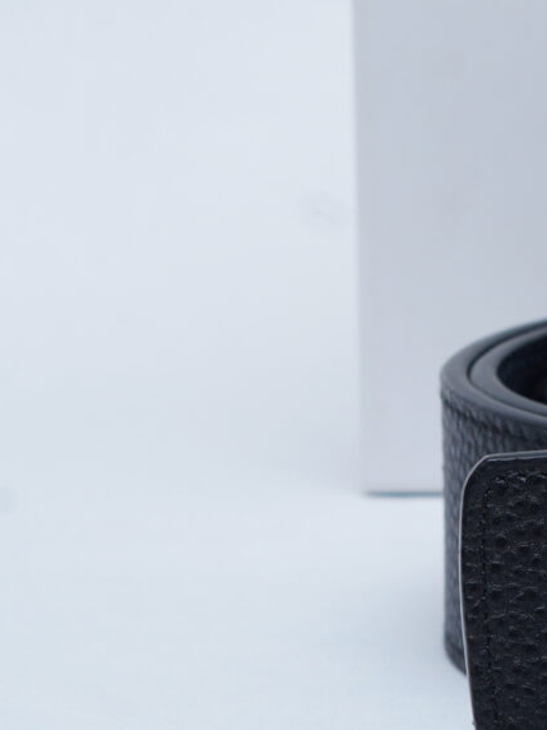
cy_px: 160
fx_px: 4530
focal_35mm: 215
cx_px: 952
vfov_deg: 9.2
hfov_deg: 6.8
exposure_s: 1/160
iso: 160
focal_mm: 50
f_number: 9
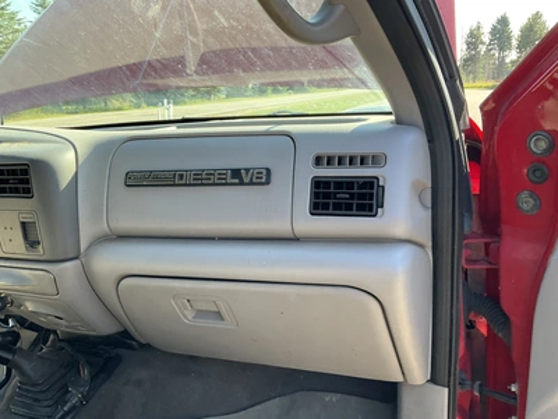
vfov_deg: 48.2
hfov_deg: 61.7
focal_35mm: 29
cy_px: 210
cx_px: 279
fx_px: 467
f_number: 1.8
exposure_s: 1/122
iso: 32
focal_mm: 3
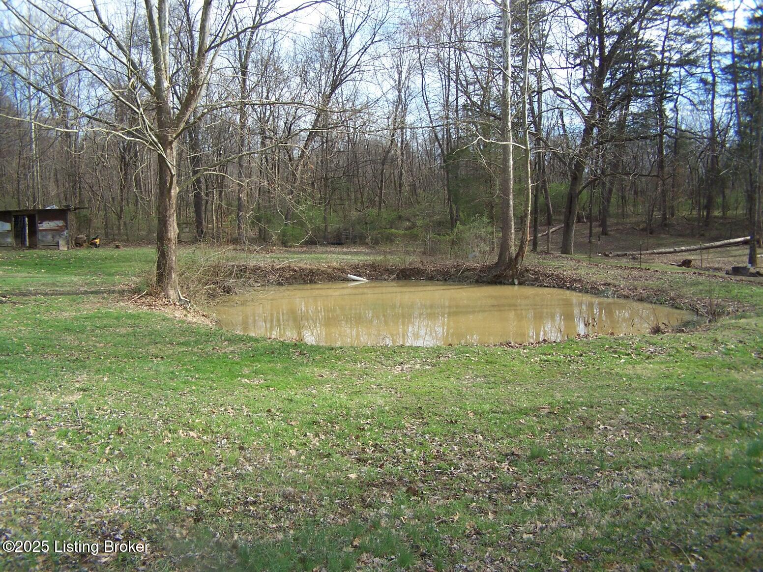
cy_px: 286
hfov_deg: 49.0
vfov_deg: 37.7
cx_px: 382
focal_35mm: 38
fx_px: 838
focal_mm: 6.3
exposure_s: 1/350
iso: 80
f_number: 2.8
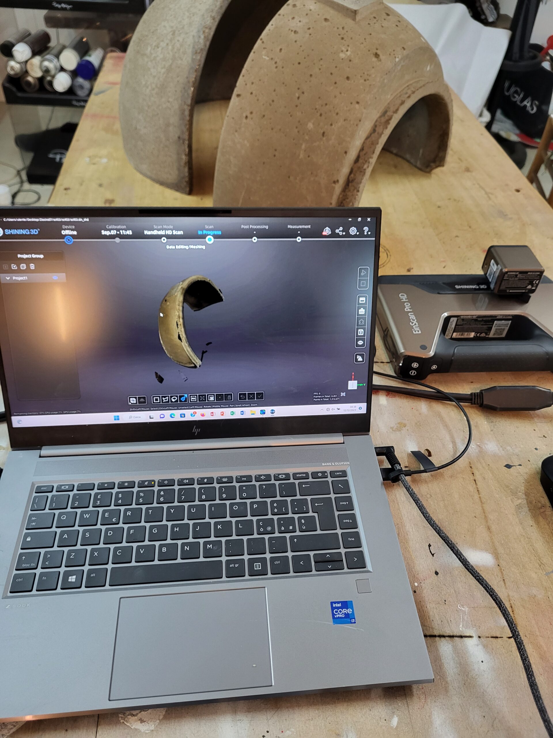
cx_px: 276
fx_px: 554
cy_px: 369
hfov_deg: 53.1
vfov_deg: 67.3
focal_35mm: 26
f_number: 1.8
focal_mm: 5.4
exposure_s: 1/50
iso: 320
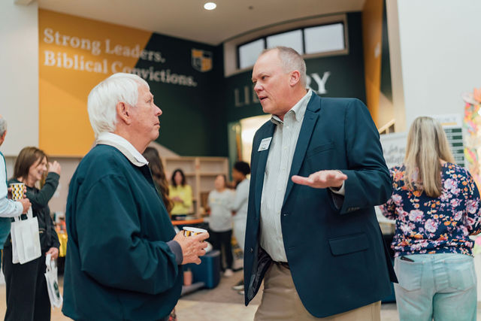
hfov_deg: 54.4
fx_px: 468
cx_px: 240
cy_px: 160
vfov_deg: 37.9
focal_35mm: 35
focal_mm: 35
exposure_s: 1/160
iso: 500
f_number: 1.4
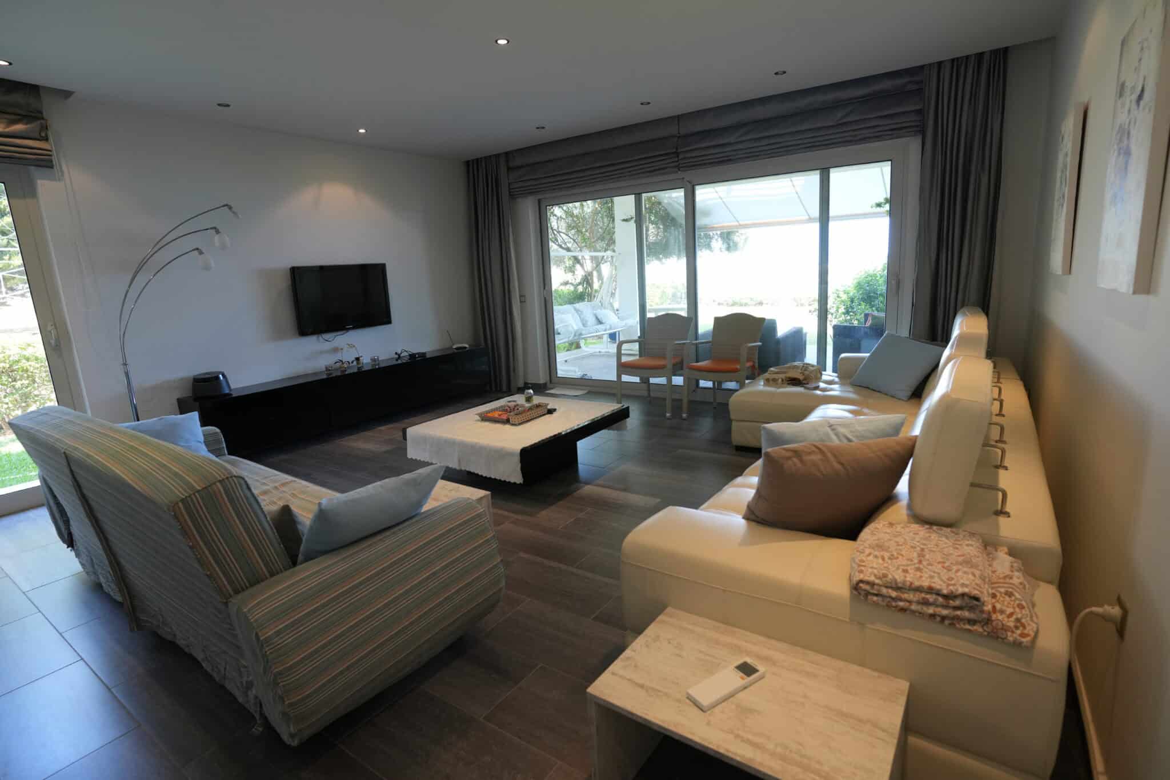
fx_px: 585
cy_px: 390
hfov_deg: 90.0
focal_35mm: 18
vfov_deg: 67.4
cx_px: 585
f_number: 4
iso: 1000
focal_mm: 18
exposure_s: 1/160
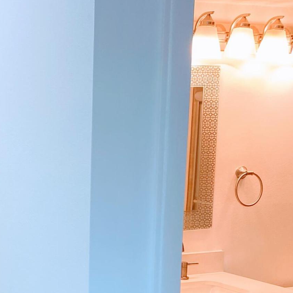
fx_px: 747
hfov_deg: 21.4
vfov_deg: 21.5
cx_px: -4
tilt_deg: -11.5
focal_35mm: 78
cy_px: 288
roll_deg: +0.0
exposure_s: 1/120
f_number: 1.8
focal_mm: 4.25
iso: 100
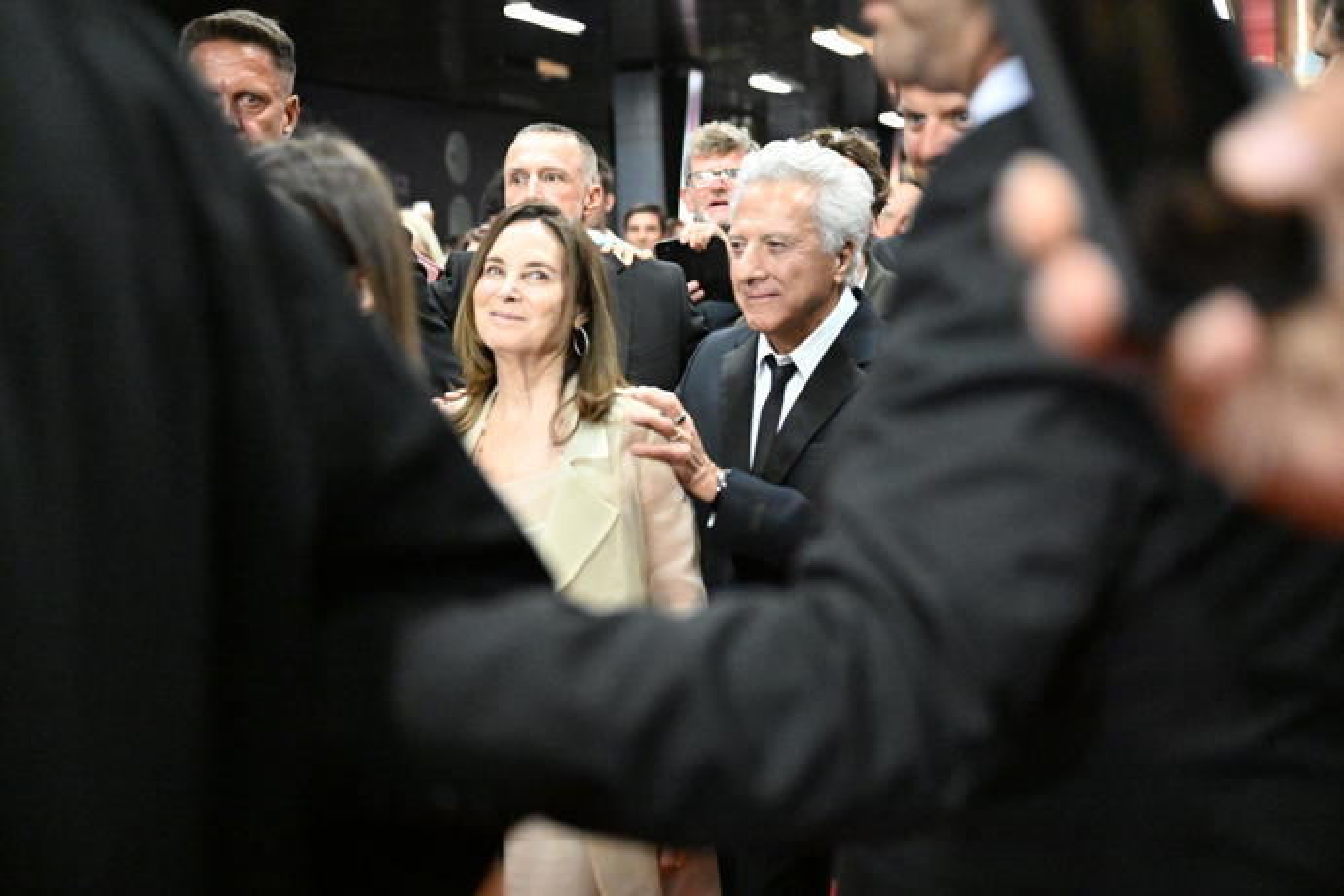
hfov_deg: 42.7
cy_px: 448
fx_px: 1717
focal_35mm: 46
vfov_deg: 29.2
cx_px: 672
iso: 20000
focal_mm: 46
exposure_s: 1/800
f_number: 2.8
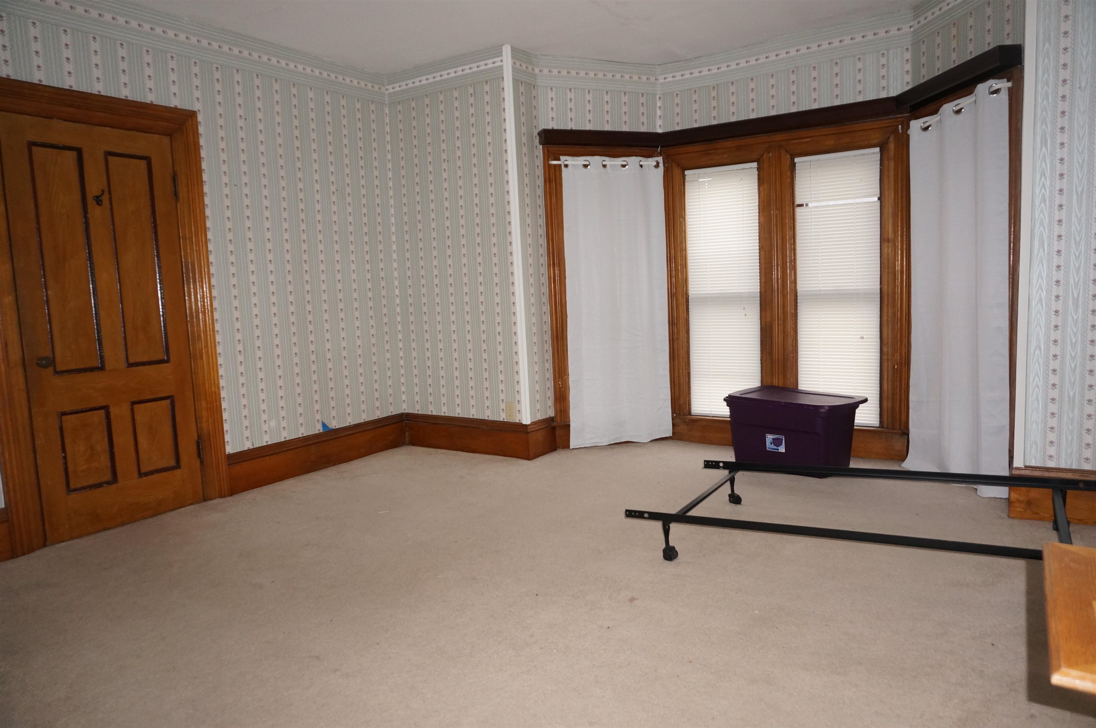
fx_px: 730
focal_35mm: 24
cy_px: 364
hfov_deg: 73.8
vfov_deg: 53.0
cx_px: 548
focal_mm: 16
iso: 800
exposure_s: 1/60
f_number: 4
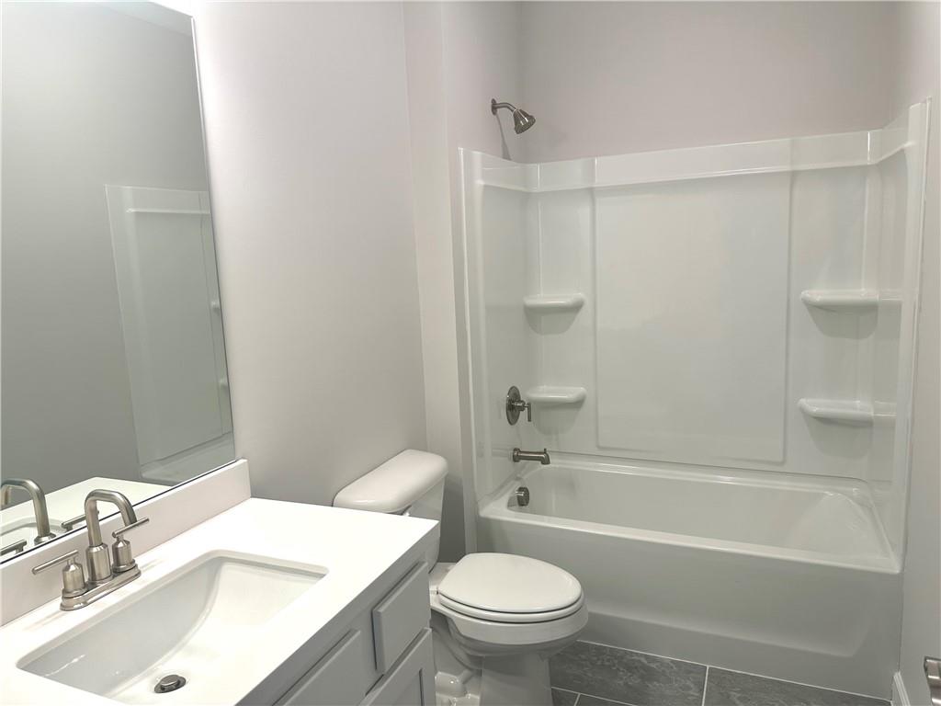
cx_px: 470
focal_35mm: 24
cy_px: 353
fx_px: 652
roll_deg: +2.1
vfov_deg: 56.8
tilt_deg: -8.6
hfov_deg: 71.6
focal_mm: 6.86
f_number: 1.78
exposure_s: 1/120
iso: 100
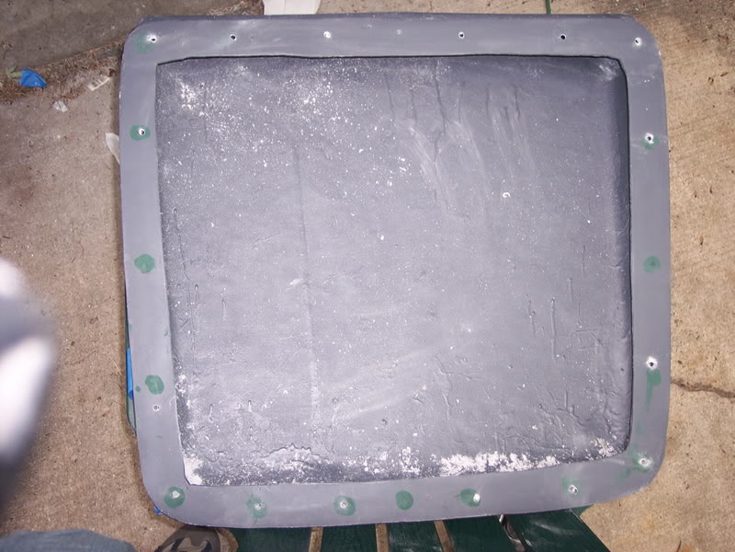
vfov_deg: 36.8
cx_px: 368
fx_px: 828
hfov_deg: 47.9
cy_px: 276
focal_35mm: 39
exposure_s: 1/60
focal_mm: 8
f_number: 2.8
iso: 100
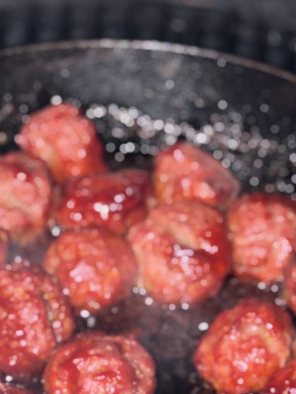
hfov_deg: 11.1
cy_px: 269
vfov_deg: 14.8
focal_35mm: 133
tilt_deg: -42.6
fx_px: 1516
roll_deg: -4.3
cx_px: 134
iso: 64
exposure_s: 1/4
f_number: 1.78
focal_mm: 6.76
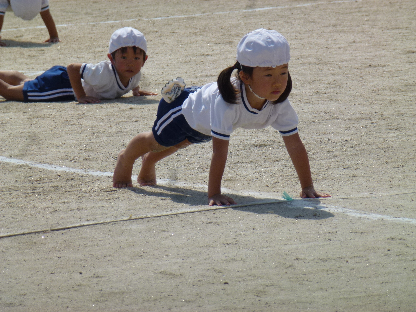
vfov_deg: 3.9
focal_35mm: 384
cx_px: 208
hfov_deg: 5.2
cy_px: 156
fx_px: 4615
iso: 100
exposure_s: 1/1000
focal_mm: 68.8
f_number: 5.9
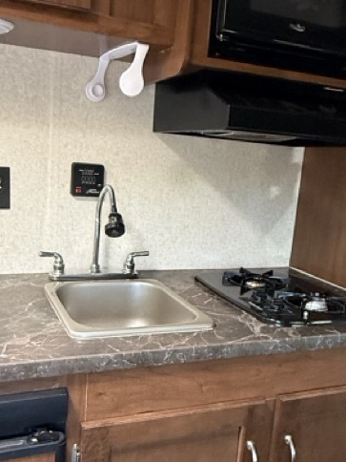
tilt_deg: -9.9
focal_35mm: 37
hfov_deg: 38.7
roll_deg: -5.8
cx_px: 167
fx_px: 493
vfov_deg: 50.0
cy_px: 256
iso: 500
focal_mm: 2.22
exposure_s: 1/60
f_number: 2.2
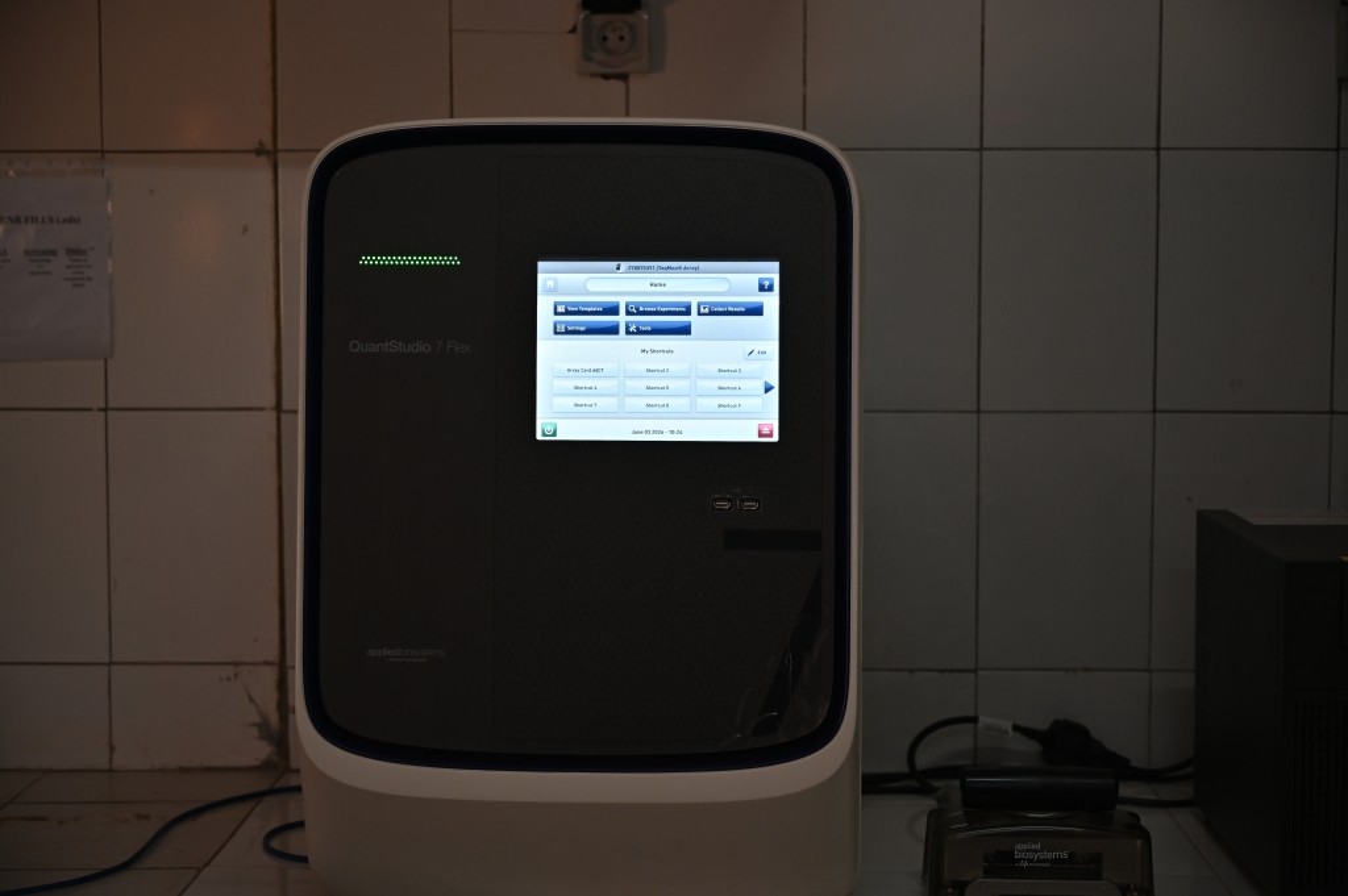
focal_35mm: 64
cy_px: 448
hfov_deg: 31.4
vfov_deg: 21.2
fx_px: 2394
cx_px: 674
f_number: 4
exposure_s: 1/60
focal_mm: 64
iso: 220
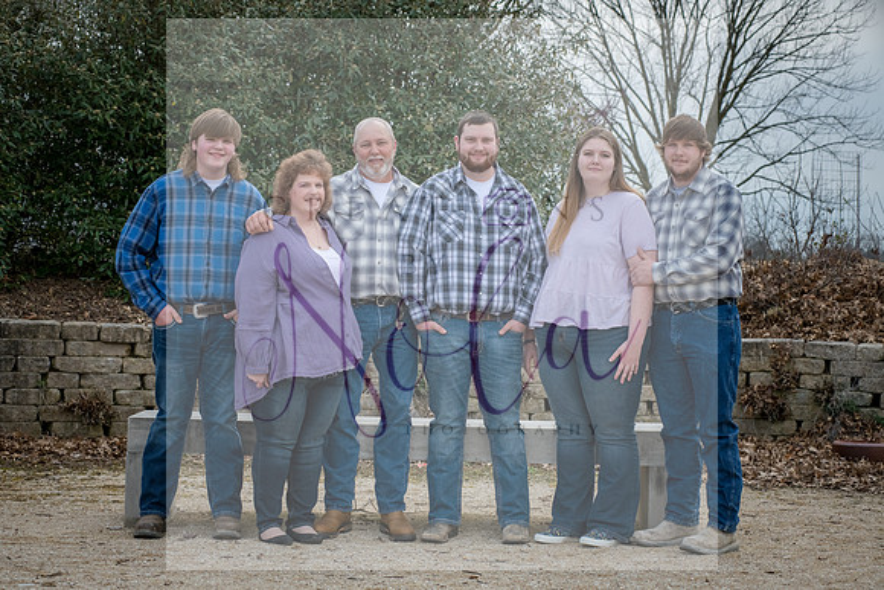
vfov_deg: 17.1
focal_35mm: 80
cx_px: 442
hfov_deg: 25.4
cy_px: 295
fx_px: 1965
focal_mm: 80
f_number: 9
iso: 400
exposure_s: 1/640
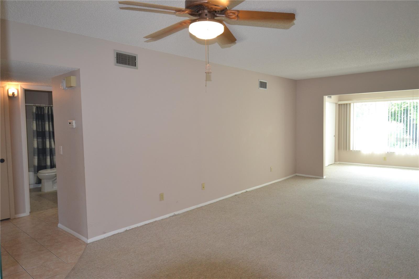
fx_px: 279
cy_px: 140
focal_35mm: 24
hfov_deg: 73.8
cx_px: 210
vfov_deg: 53.1
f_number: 4.2
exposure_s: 1/60
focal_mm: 16
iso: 640
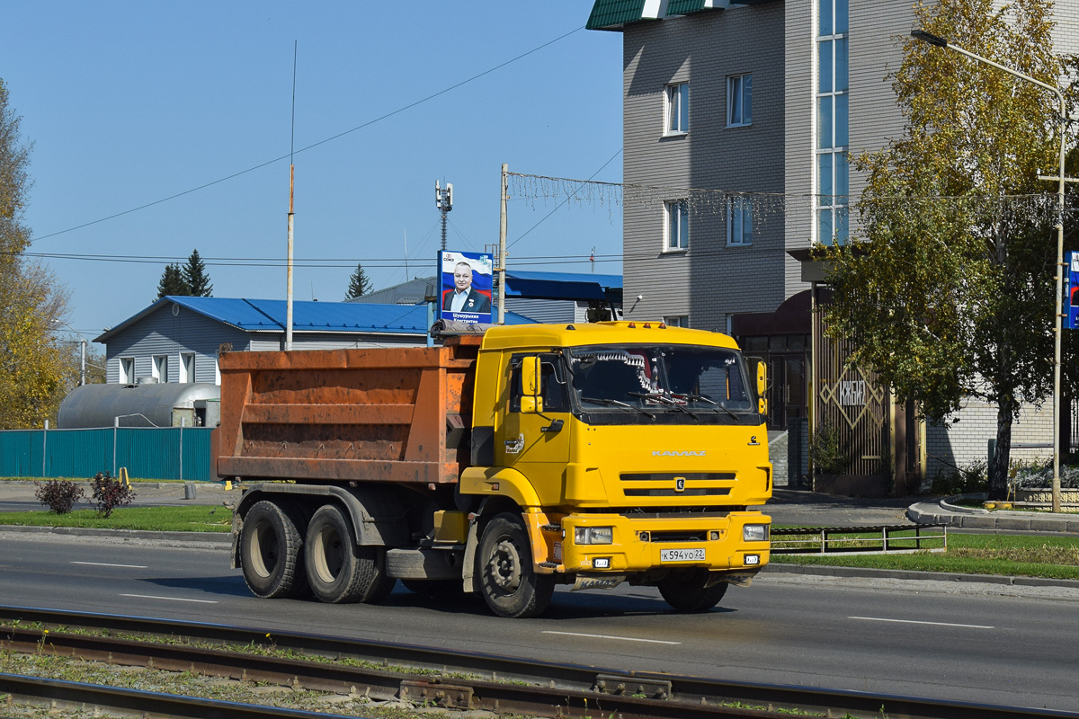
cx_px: 540
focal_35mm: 82
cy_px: 360
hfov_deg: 24.6
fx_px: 2473
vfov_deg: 16.6
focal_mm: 55
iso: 200
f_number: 7.1
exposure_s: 1/1250
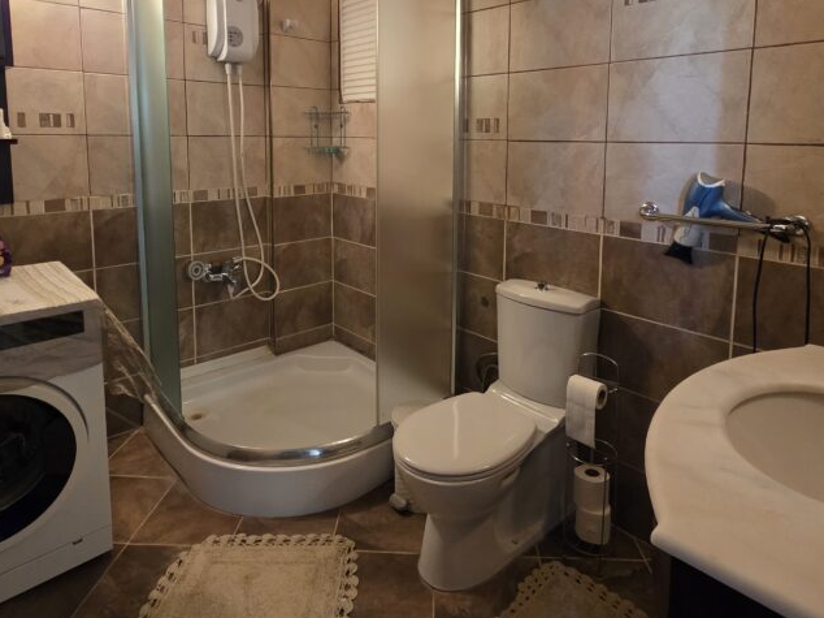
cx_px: 409
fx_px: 500
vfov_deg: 61.3
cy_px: 189
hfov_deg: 79.0
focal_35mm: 21
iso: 500
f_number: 1.9
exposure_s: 1/50
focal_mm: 2.2
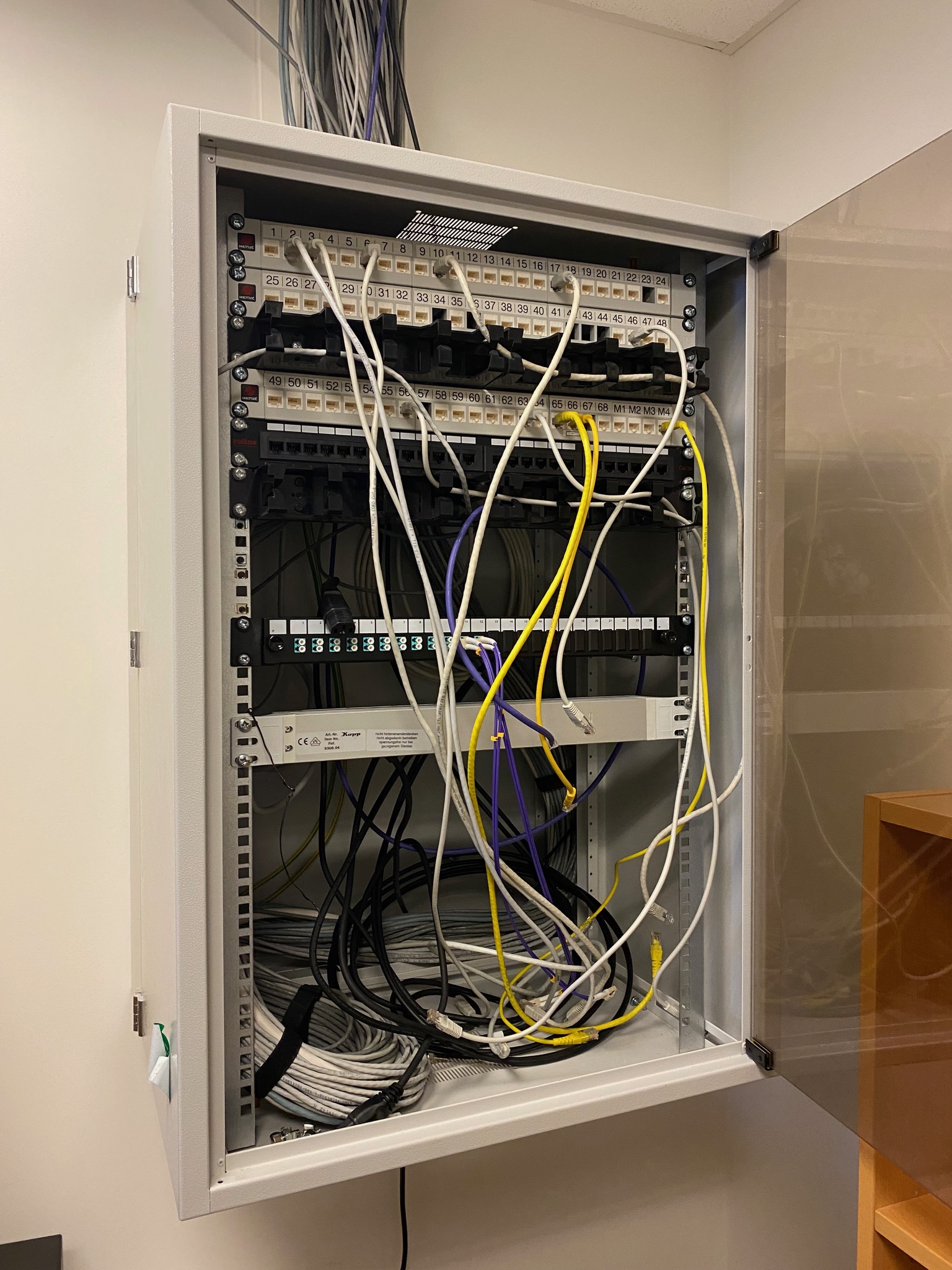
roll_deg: +0.0
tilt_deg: -0.4
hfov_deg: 53.1
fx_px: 953
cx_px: 476
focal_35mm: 26
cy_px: 635
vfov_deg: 67.3
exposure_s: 1/50
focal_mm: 4.25
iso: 200
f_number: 1.8
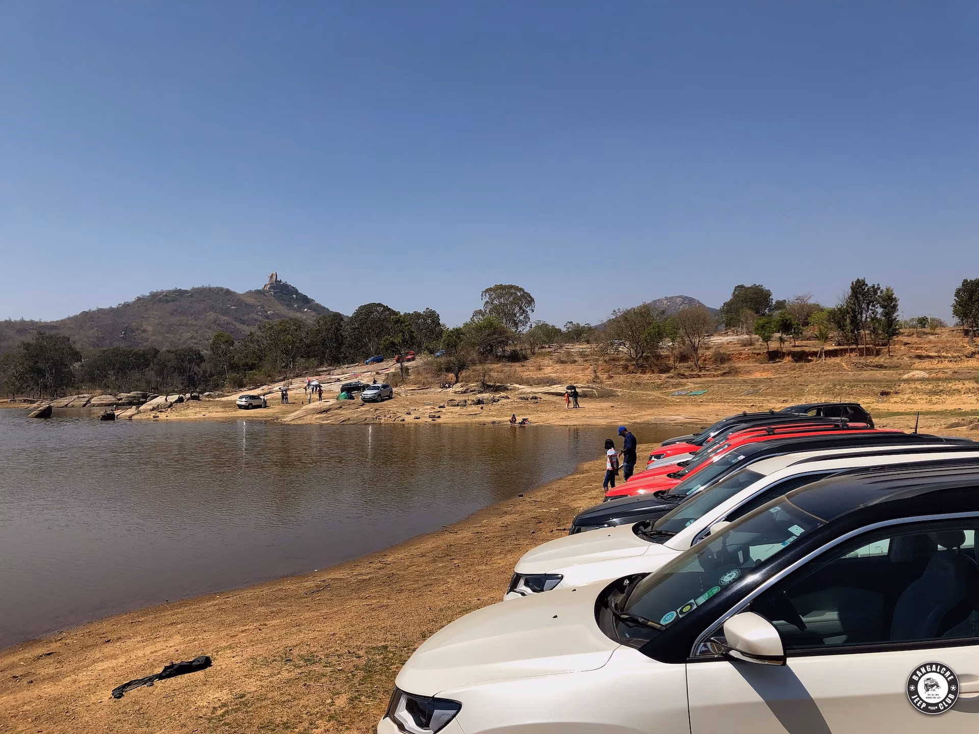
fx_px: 792
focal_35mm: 28
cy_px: 367
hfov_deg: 63.4
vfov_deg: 49.7
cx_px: 490
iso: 20
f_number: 1.8
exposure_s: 1/2825
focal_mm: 4
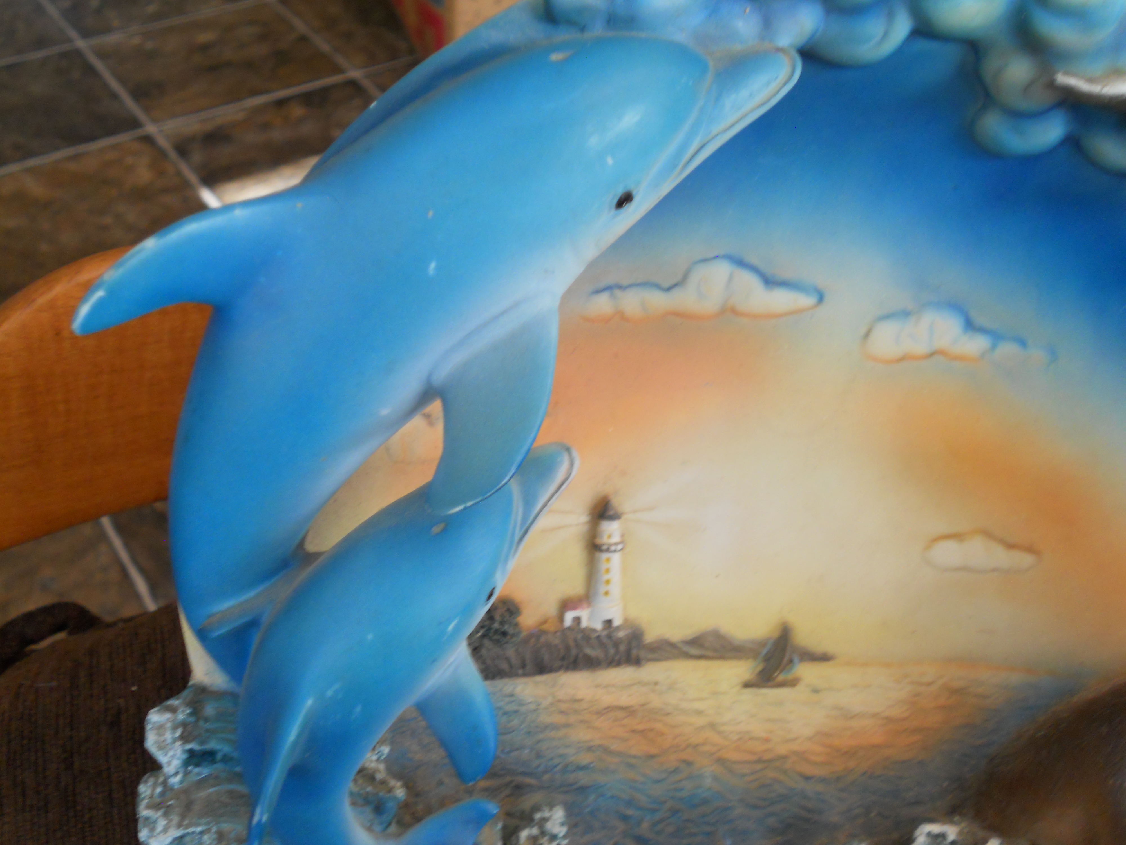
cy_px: 422
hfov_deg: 41.2
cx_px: 563
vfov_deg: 31.5
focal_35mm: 46
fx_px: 1496
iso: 250
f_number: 4.3
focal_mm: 8.2
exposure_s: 1/30
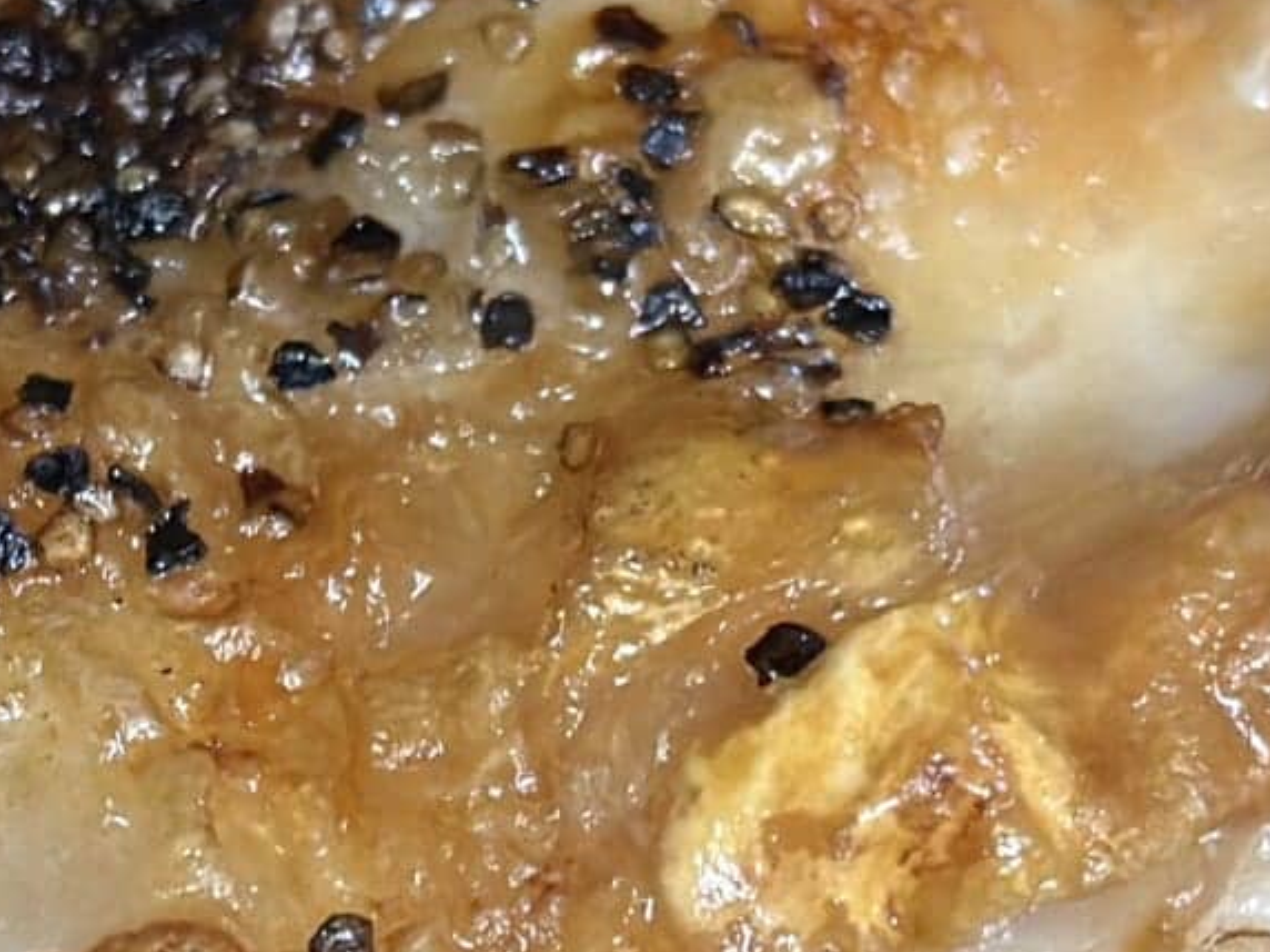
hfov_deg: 9.1
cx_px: -27
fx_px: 7888
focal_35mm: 215
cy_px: 721
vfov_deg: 6.9
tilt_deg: -48.5
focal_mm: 6.86
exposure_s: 1/60
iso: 400
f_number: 1.78
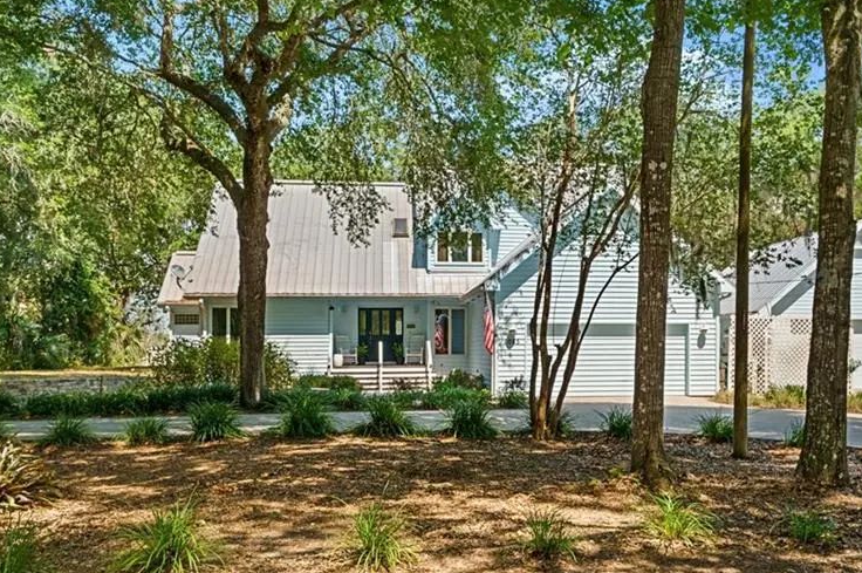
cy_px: 391
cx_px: 444
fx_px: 765
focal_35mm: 32
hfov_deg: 58.8
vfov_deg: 40.4
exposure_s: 1/320
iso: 320
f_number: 8
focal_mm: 23
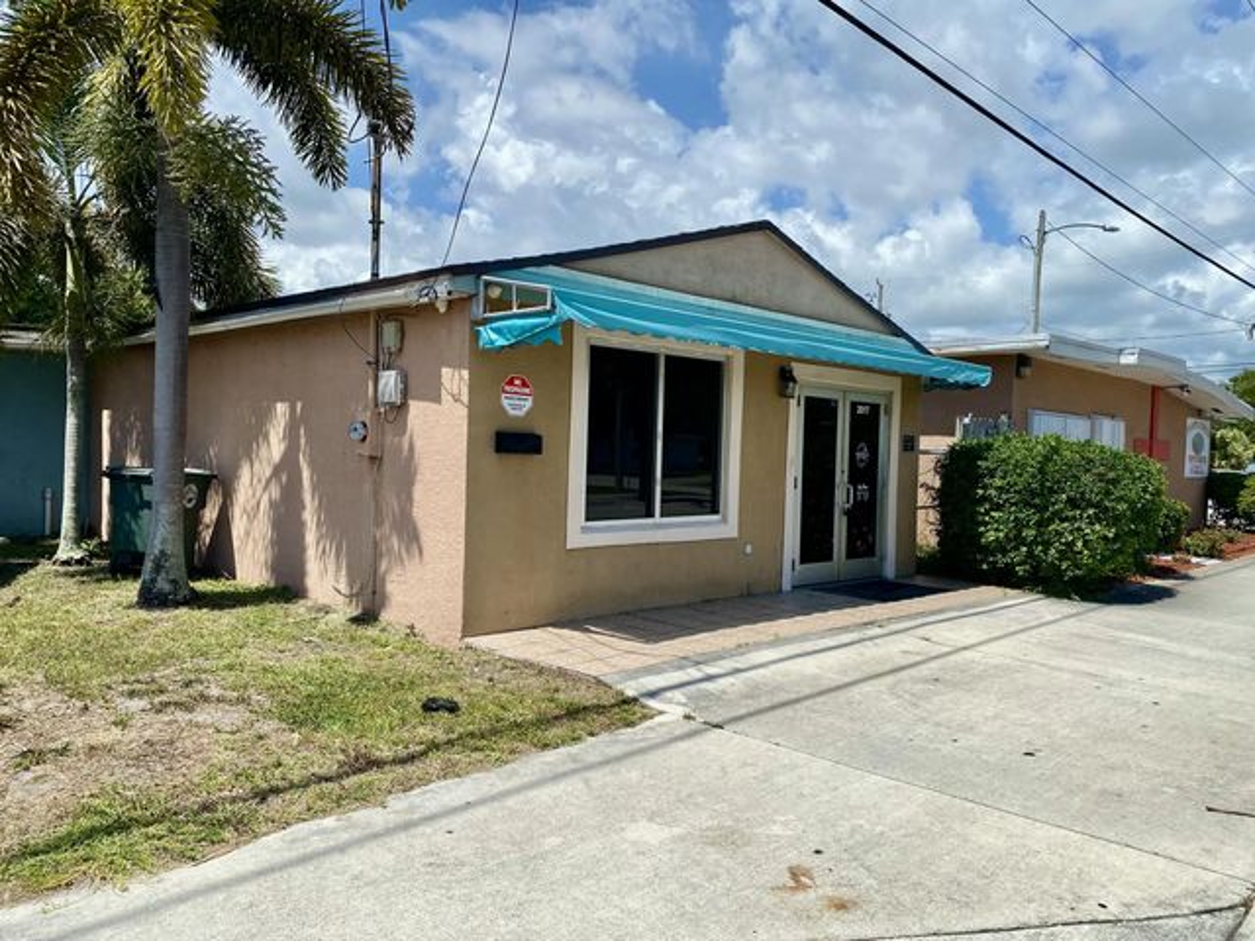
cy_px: 470
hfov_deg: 67.3
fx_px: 943
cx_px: 628
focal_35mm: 26
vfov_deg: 53.1
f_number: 1.8
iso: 32
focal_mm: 4.25
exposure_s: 1/4274
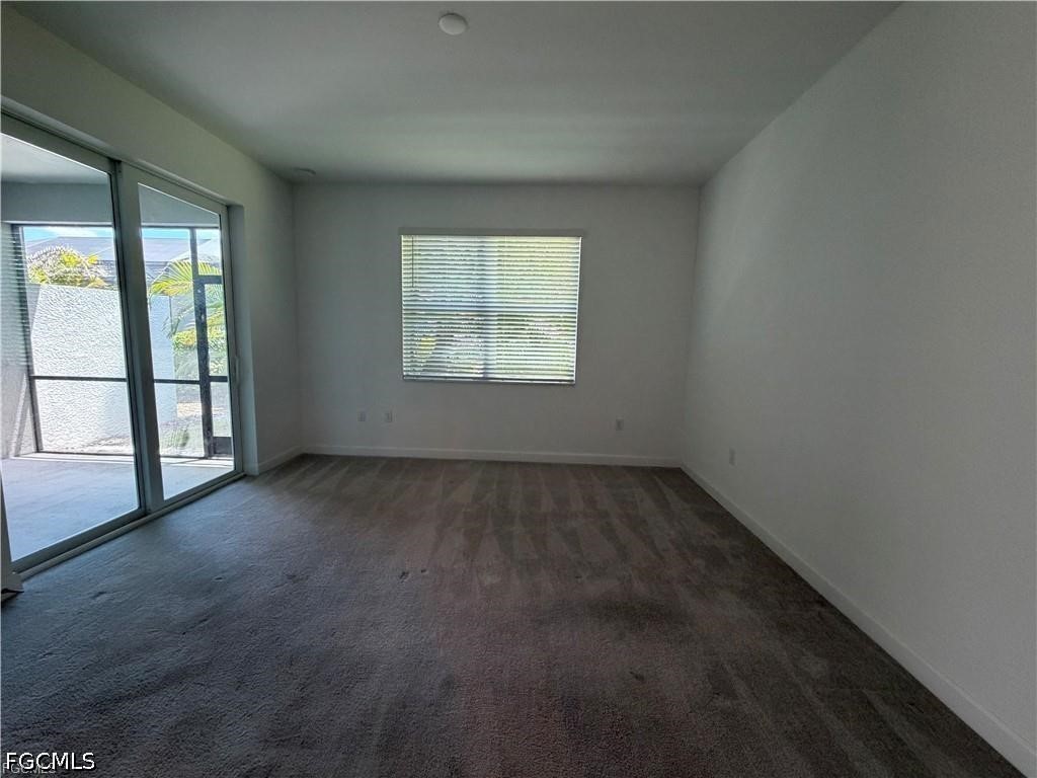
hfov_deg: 102.1
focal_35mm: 14
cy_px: 389
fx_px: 419
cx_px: 518
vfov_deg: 85.7
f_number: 2.2
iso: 250
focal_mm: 2.22
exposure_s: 1/60
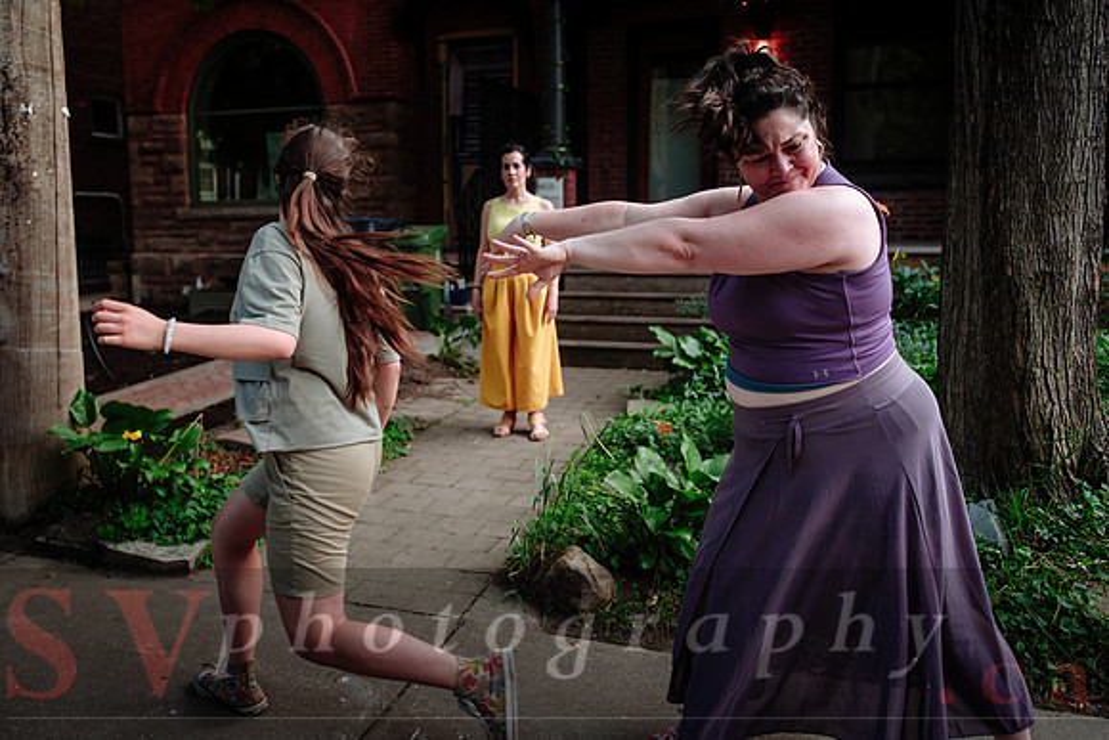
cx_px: 490
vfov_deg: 44.1
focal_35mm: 30
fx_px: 912
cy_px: 333
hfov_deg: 62.4
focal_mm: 17
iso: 500
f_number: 1.8
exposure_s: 1/500
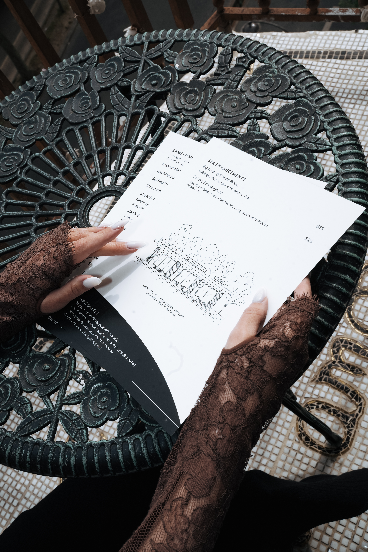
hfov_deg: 35.1
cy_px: 276
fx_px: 583
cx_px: 184
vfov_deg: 50.7
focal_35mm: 38
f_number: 16
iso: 200
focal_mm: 38
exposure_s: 1/125
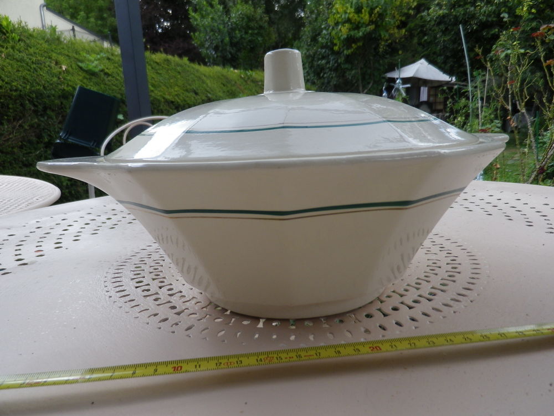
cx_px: 277
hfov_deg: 69.4
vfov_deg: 54.9
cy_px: 208
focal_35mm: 25
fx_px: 400
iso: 80
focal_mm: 4.5
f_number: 3.5
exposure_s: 1/160
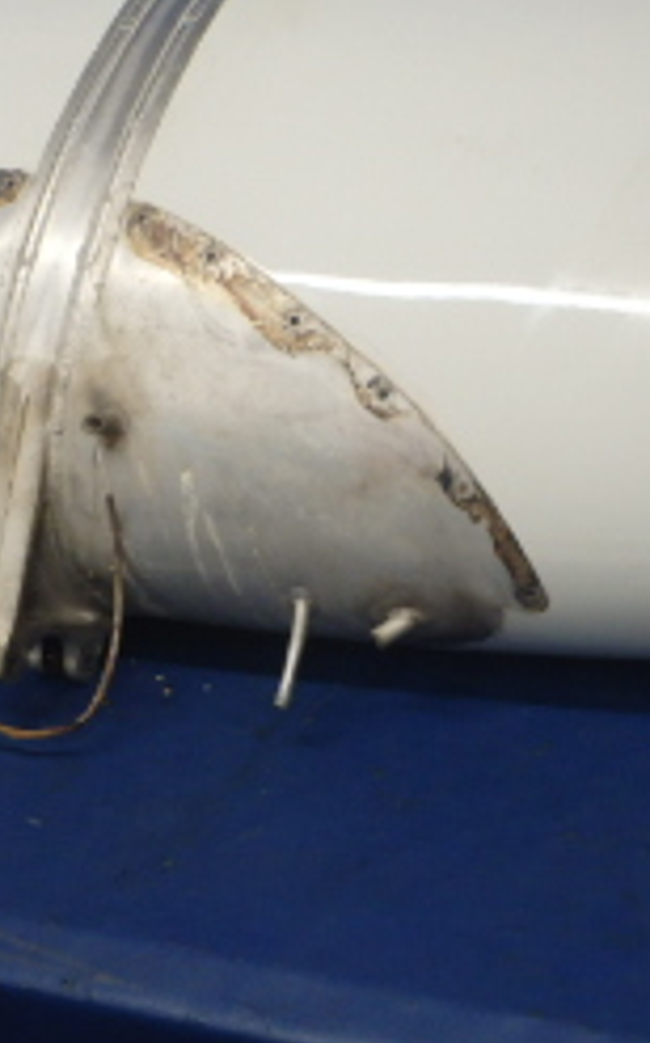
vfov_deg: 26.6
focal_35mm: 77
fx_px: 2186
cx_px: 553
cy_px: 291
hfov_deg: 16.7
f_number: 3.9
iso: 200
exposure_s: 1/40
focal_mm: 5
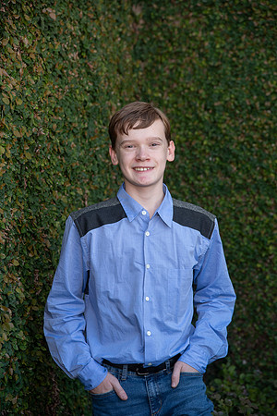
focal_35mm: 105
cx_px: 138
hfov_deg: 13.0
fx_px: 1212
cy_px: 208
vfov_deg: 19.5
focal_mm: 105
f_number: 5
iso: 640
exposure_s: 1/250
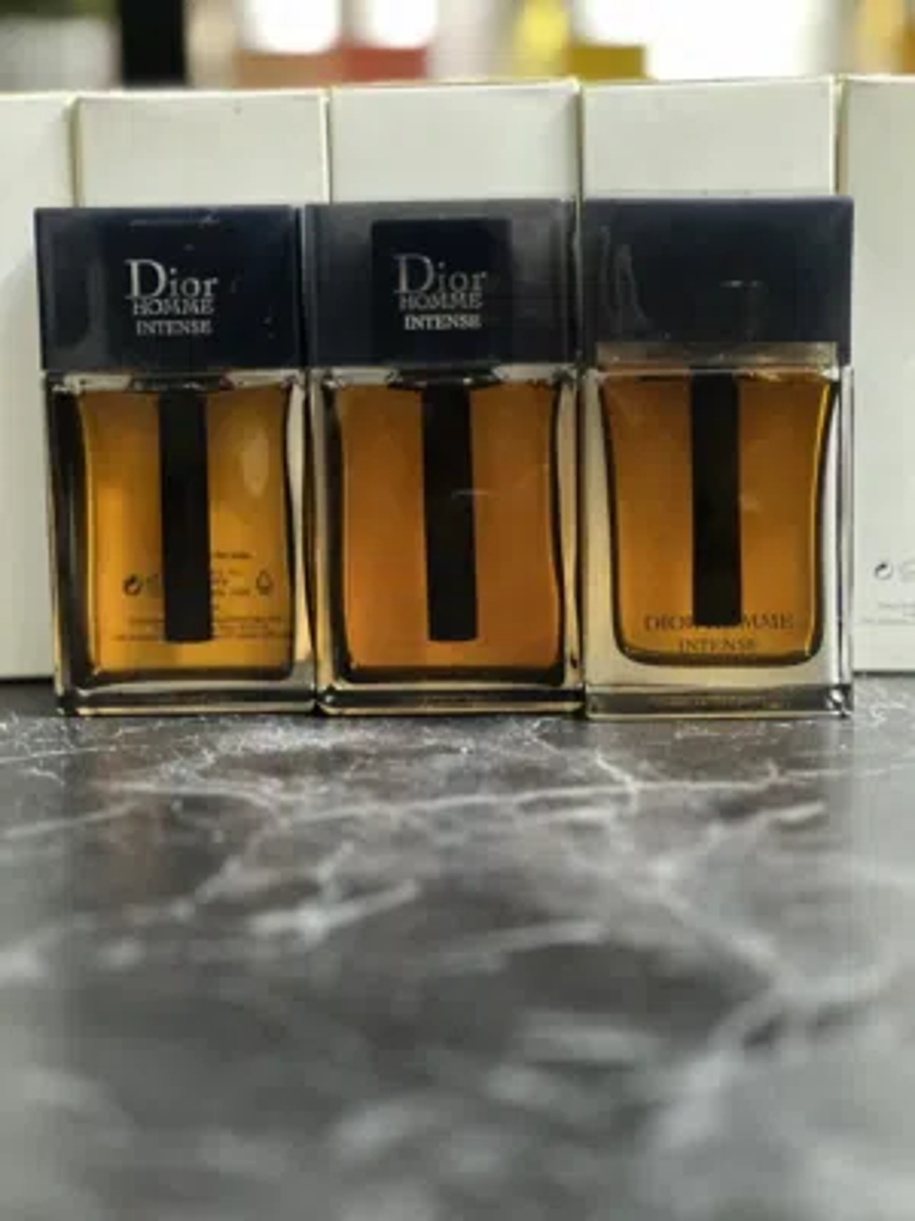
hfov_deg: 19.1
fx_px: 2714
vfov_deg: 25.3
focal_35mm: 77
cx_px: 458
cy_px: 610
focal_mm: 9
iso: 800
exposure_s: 1/14
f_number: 2.8
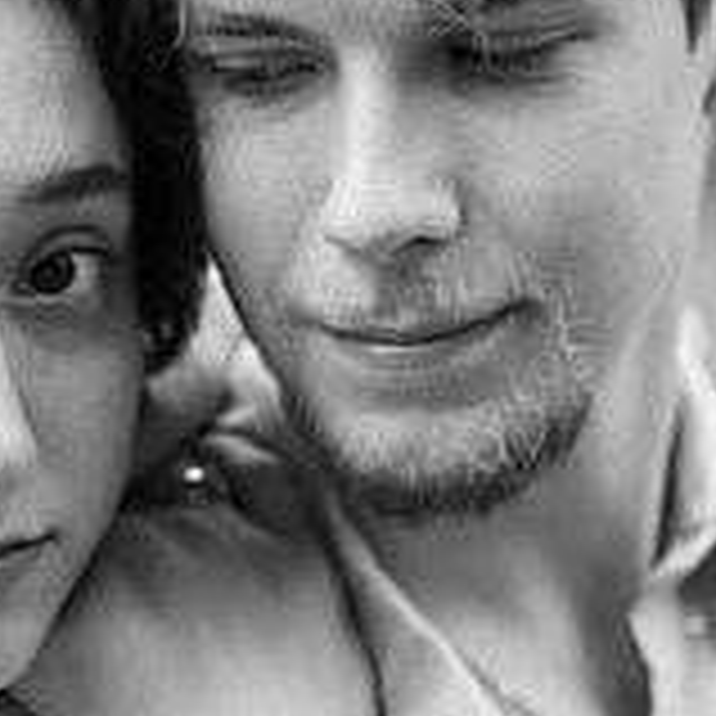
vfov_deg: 8.5
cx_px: 207
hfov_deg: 8.5
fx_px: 4797
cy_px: 221
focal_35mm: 205
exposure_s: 1/250
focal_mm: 85
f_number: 3.2
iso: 800
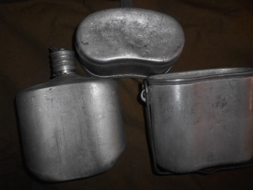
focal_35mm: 28
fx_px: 205
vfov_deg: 49.8
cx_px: 129
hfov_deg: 63.4
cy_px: 90
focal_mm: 4.6
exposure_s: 1/25
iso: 80
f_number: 3.2
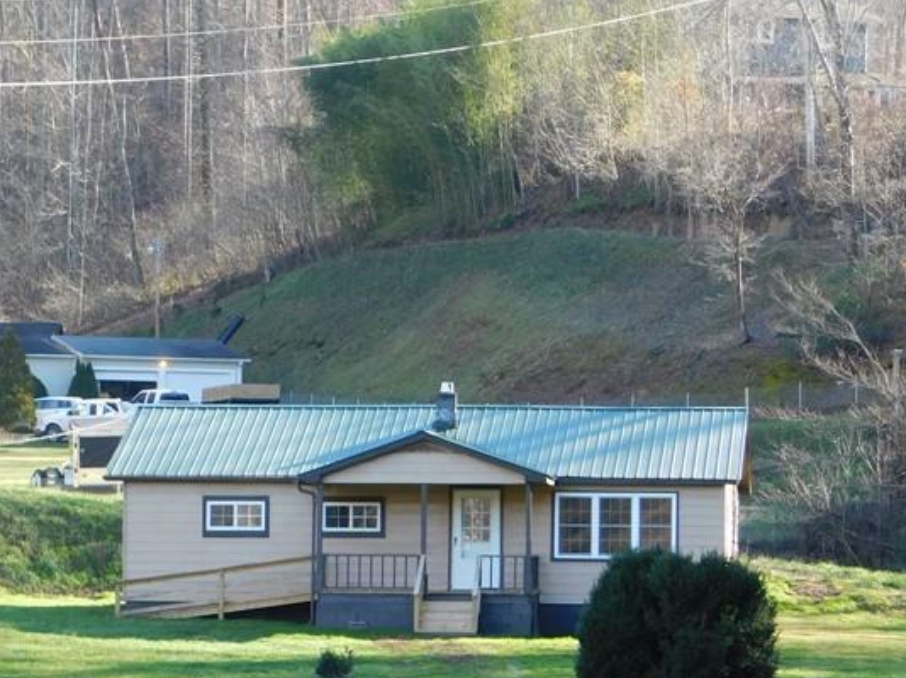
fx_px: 4971
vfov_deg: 7.8
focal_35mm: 190
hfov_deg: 10.4
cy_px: 539
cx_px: 270
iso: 125
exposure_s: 1/60
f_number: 4.6
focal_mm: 17.6
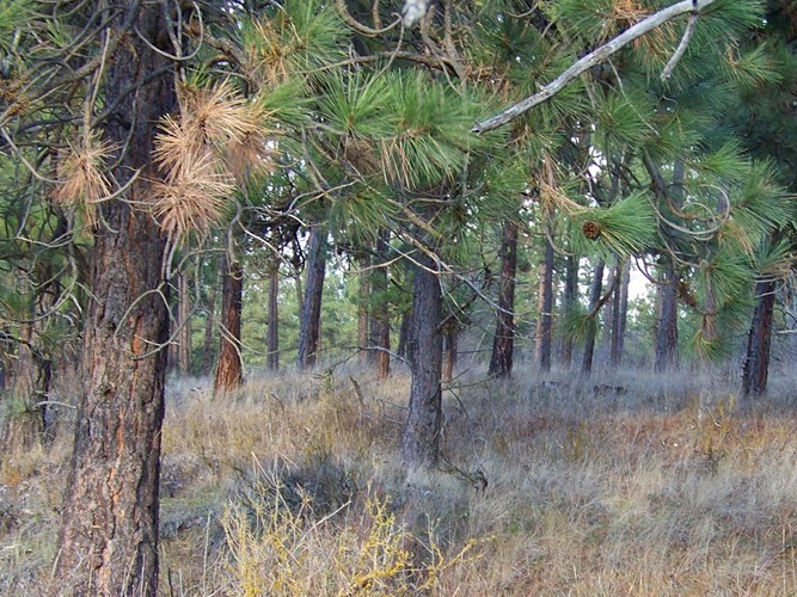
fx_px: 1519
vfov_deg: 22.1
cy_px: 424
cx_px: 546
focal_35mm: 66
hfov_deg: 29.1
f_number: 2.8
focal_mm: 6.75
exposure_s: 1/30
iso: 64
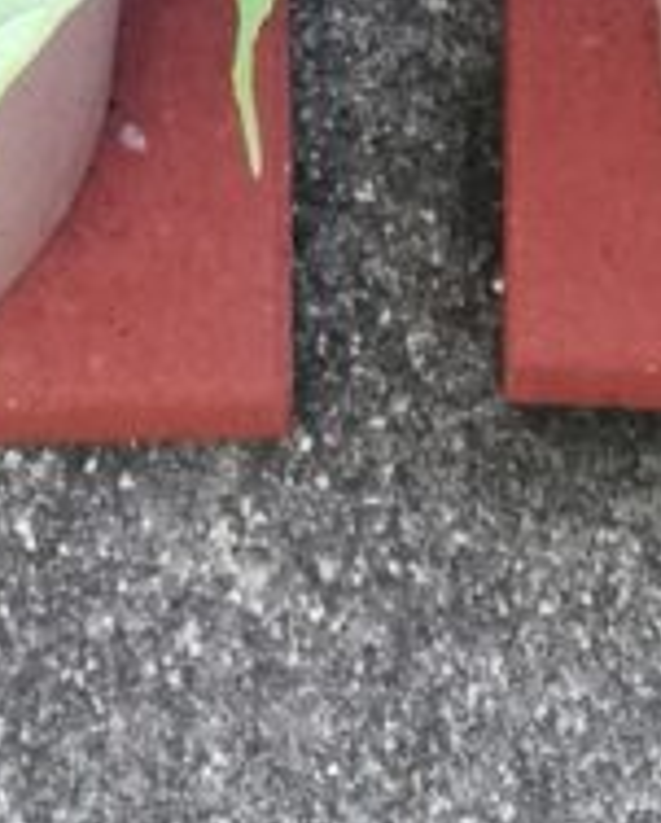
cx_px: 355
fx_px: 3366
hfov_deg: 11.2
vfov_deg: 11.7
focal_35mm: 138
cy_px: -1062
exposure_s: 1/60
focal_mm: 3.81
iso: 50
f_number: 2.2
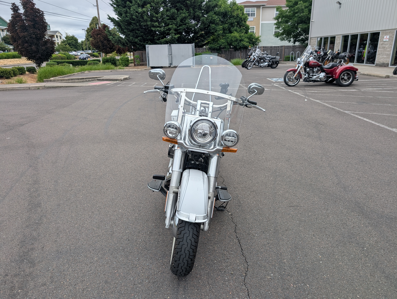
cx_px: 198
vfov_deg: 56.9
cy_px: 150
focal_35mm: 24
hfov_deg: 71.5
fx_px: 276
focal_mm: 6.9
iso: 21
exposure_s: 1/299
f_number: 1.68
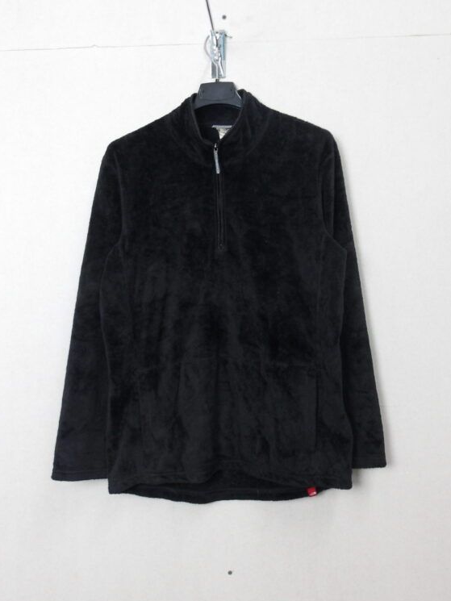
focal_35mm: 29
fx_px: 504
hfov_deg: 48.2
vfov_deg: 61.6
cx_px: 221
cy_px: 310
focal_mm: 4.9
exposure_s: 1/60
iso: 644
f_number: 3
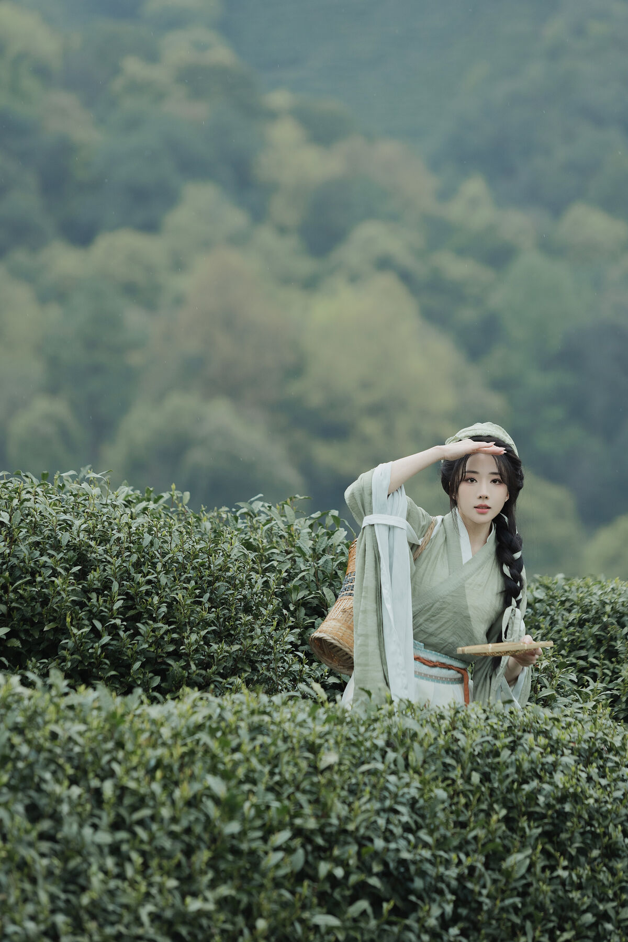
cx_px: 314
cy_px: 471
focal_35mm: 175
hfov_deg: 7.8
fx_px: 4579
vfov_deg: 11.7
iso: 400
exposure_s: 1/800
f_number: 4
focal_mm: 175
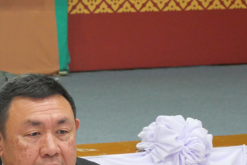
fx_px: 1895
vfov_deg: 5.0
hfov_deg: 7.5
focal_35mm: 276
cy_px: 154
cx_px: 70
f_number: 5.6
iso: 3200
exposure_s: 1/60
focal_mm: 60
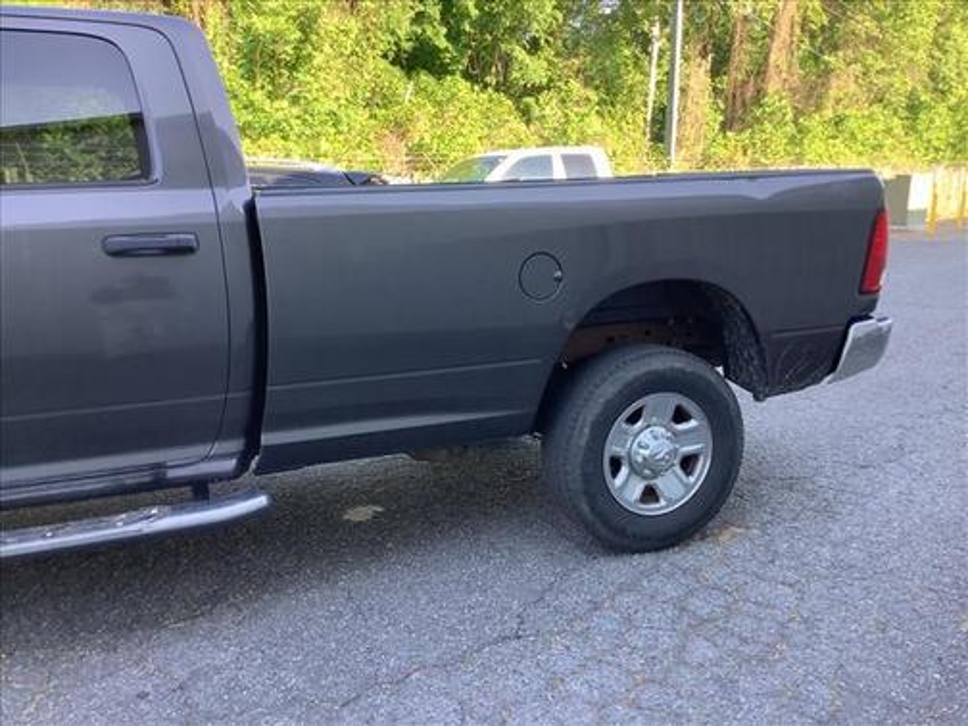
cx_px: 484
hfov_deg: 58.4
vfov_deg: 45.4
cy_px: 363
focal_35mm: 31
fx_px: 867
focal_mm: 3.3
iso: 64
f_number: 2.4
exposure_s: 1/120
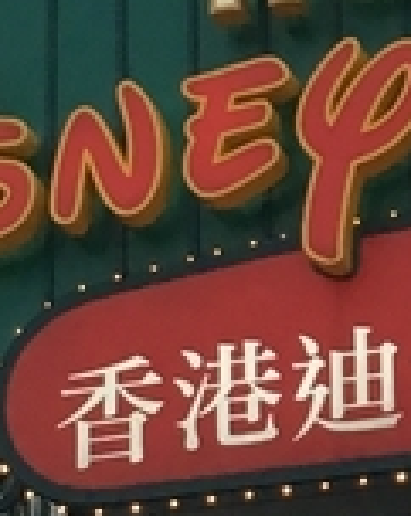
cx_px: 537
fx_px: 3416
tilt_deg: +26.2
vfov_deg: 8.6
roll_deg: +3.0
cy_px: 187
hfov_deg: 6.8
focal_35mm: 224
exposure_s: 1/33
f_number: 2.2
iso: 40
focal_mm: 4.15
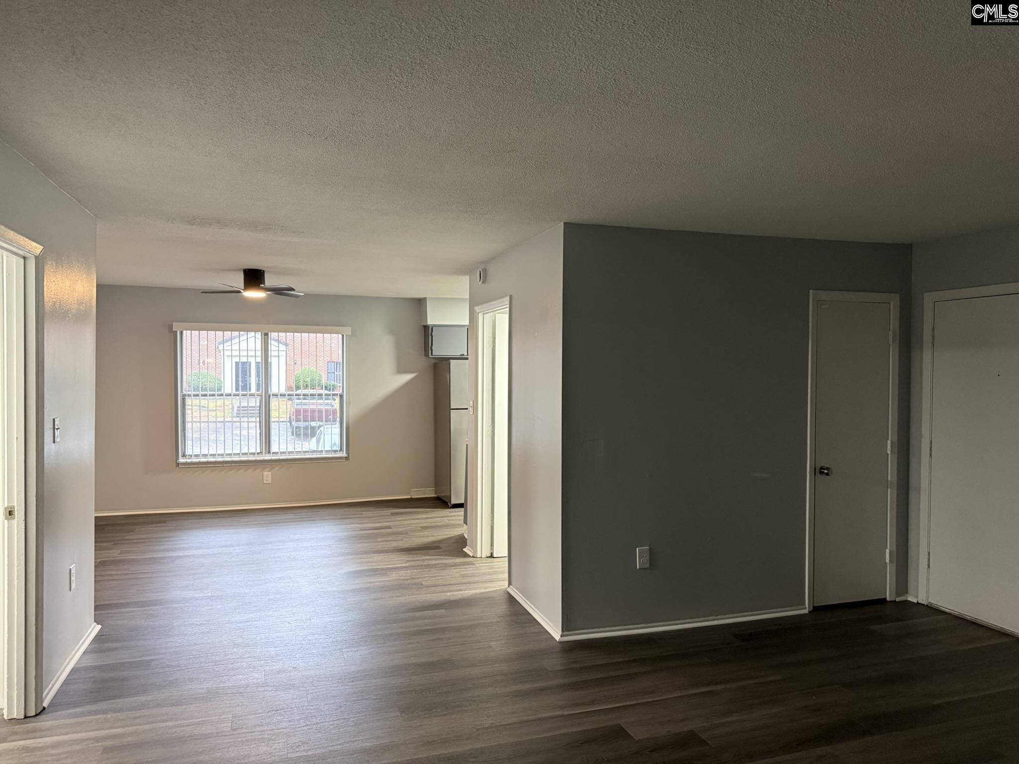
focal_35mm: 24
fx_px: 706
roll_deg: +0.1
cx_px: 510
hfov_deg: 71.6
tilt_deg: -0.9
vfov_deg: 56.8
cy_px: 382
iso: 640
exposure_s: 1/60
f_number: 1.78
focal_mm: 6.76
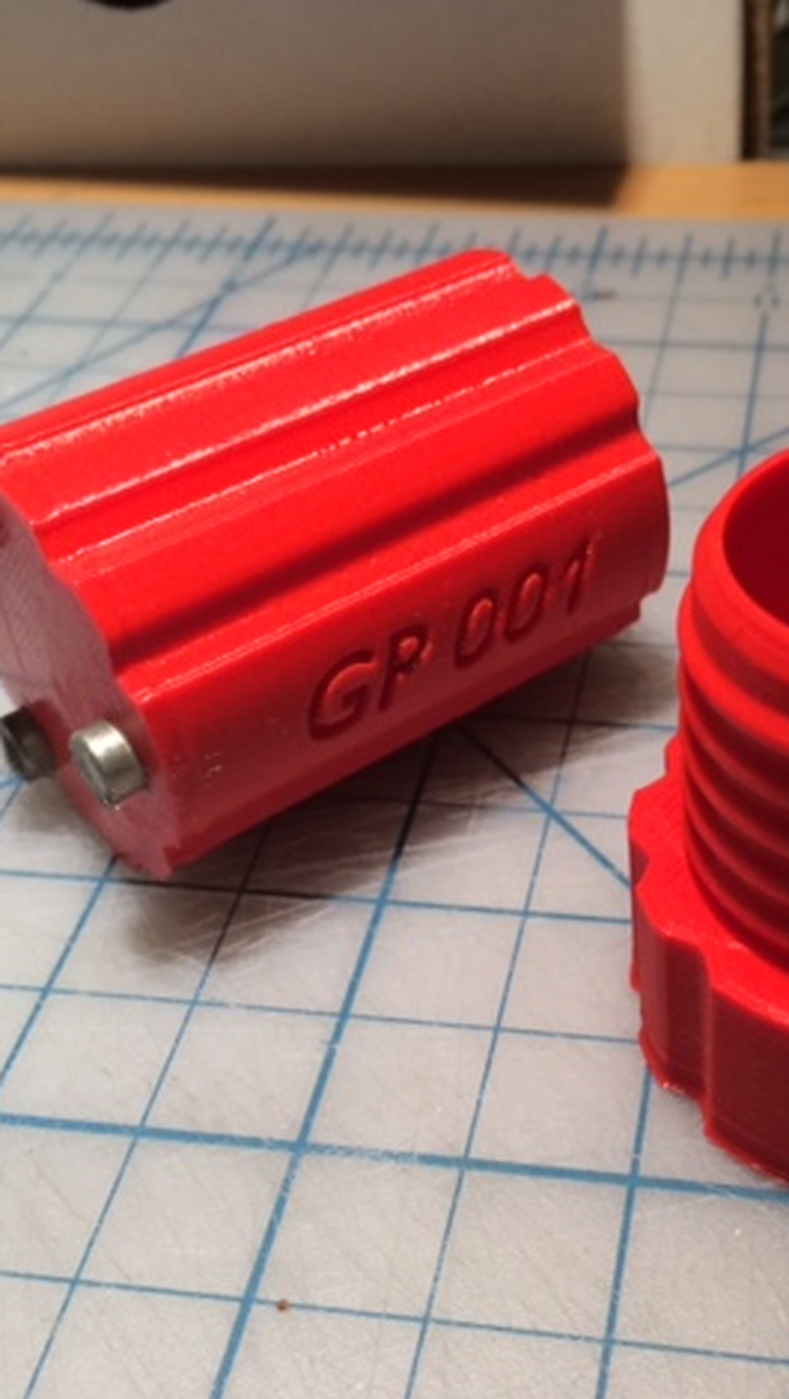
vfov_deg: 47.3
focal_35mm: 43
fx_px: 1596
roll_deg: +3.5
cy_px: 705
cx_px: 604
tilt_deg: -43.3
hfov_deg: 27.3
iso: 50
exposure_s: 1/30
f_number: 2.2
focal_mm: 4.15
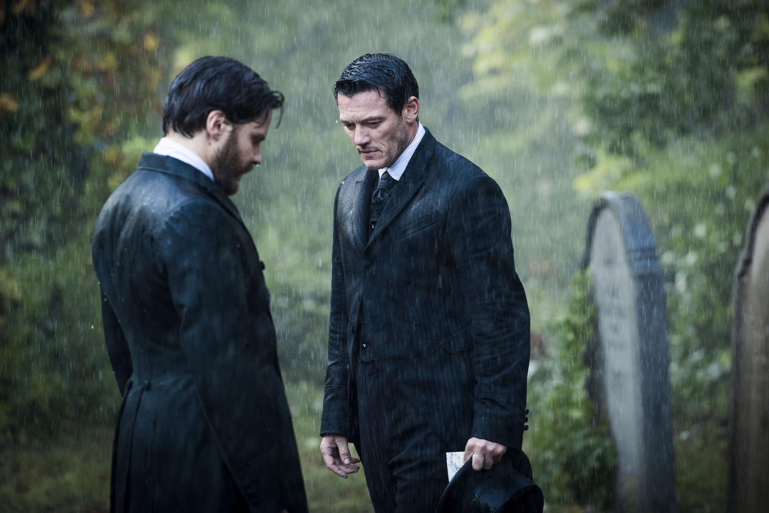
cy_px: 256
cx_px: 384
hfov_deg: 10.3
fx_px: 4273
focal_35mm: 200
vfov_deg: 6.9
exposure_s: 1/320
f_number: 4
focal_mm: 200
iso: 1000
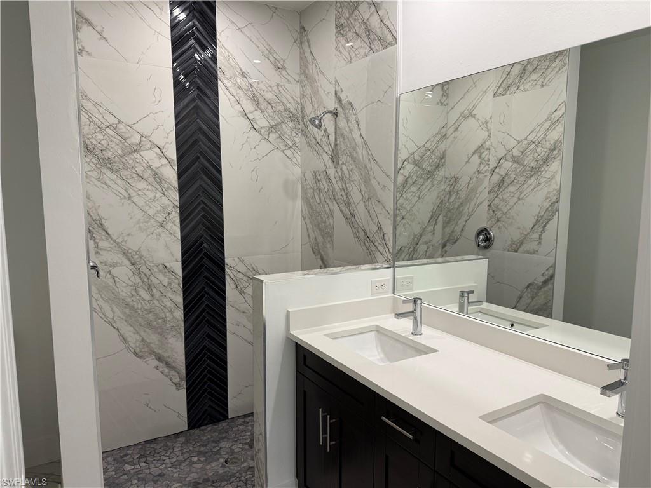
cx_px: 326
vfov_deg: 56.8
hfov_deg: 71.6
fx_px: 451
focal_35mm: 24
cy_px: 244
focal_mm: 6.76
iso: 125
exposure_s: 1/120
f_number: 1.78
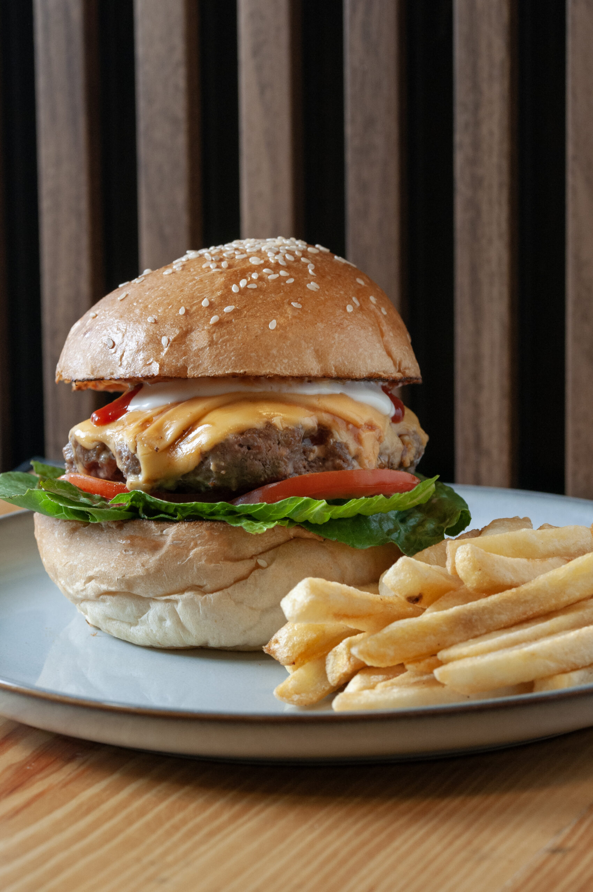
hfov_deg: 8.7
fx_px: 3902
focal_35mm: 158
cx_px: 296
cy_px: 446
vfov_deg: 13.1
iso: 800
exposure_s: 1/80
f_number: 9
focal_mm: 105
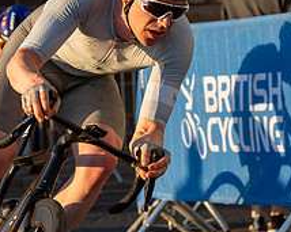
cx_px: 157
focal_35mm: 293
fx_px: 2522
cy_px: 141
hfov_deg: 6.6
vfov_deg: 5.3
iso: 200
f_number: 4
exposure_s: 1/1000
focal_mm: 76
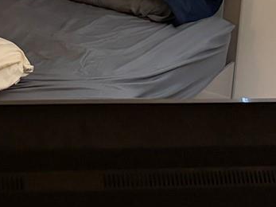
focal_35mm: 120
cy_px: -142
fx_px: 956
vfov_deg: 11.6
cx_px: 16
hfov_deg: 16.2
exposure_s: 1/60
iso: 500
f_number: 1.6
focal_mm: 5.96
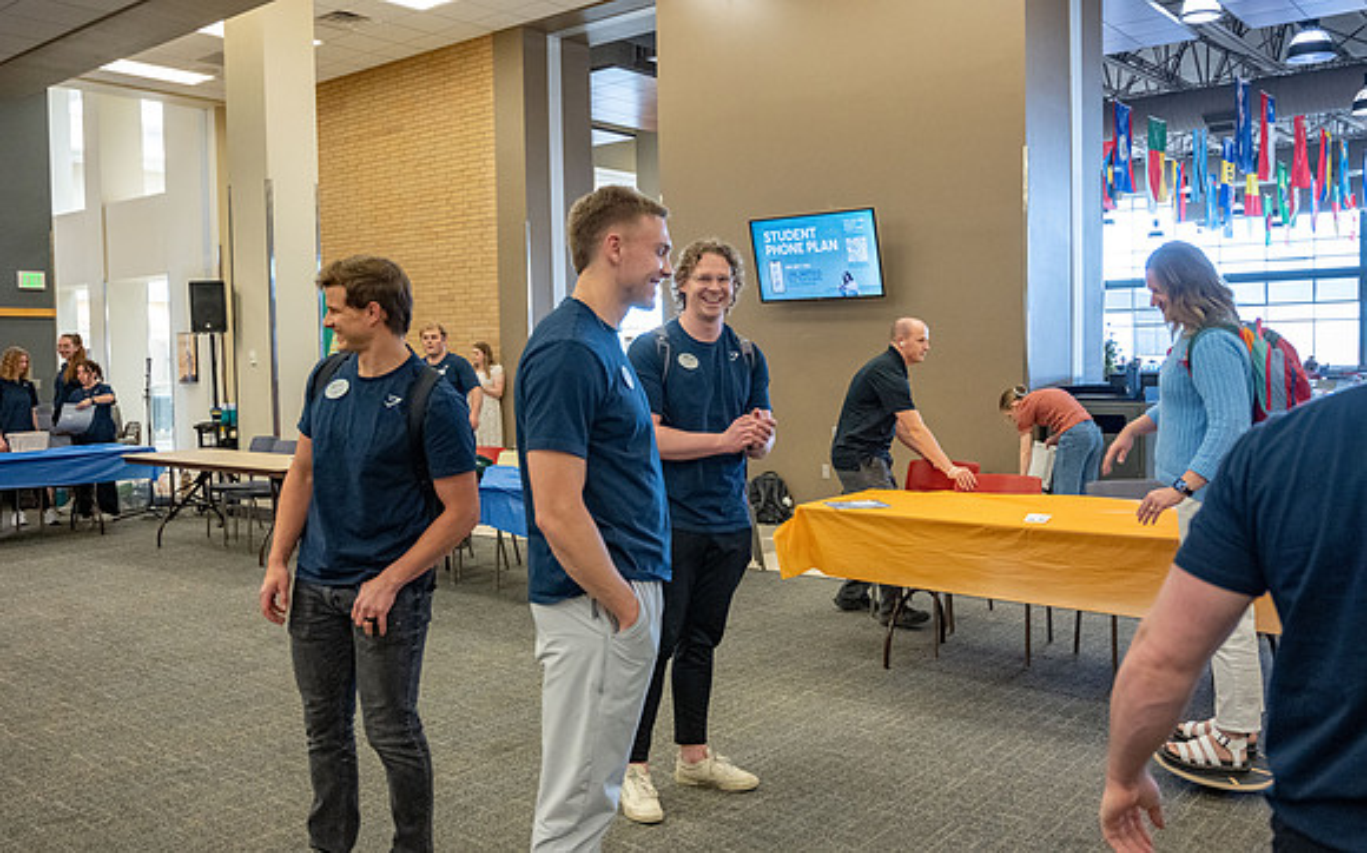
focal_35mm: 32
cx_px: 731
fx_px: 1185
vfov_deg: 39.6
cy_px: 396
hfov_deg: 59.9
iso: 2000
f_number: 4
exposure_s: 1/160
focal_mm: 28
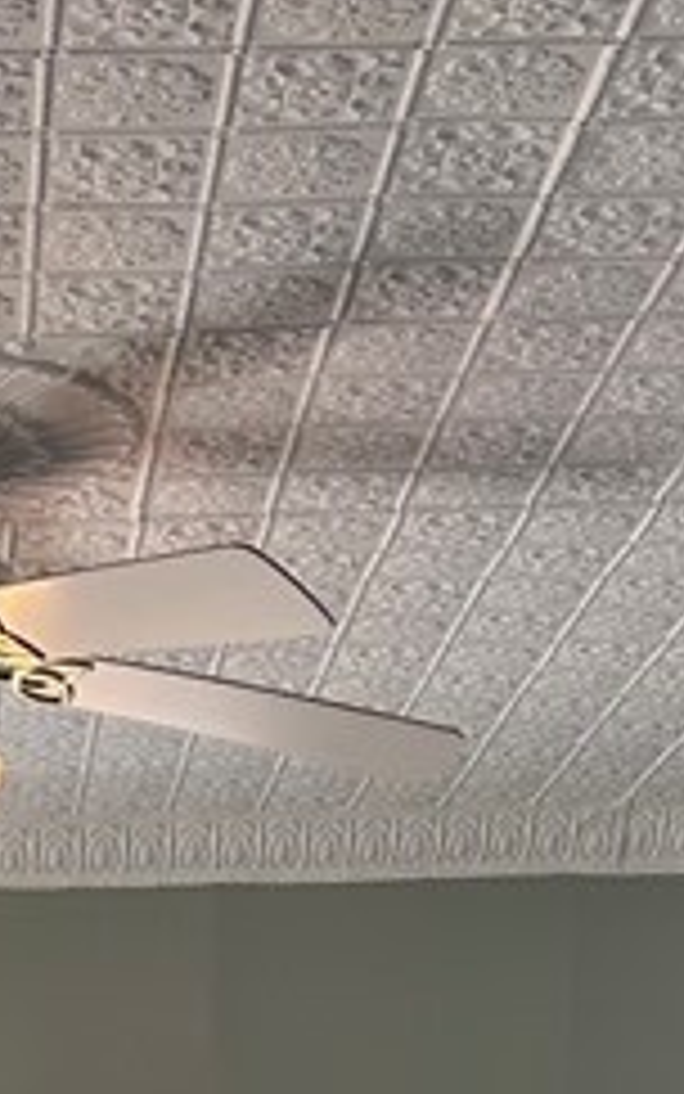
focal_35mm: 107
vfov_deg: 16.1
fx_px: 3189
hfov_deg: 12.1
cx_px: 45
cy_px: 2044
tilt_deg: -7.6
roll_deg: +0.8
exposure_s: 1/144
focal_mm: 6.86
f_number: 1.78
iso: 64
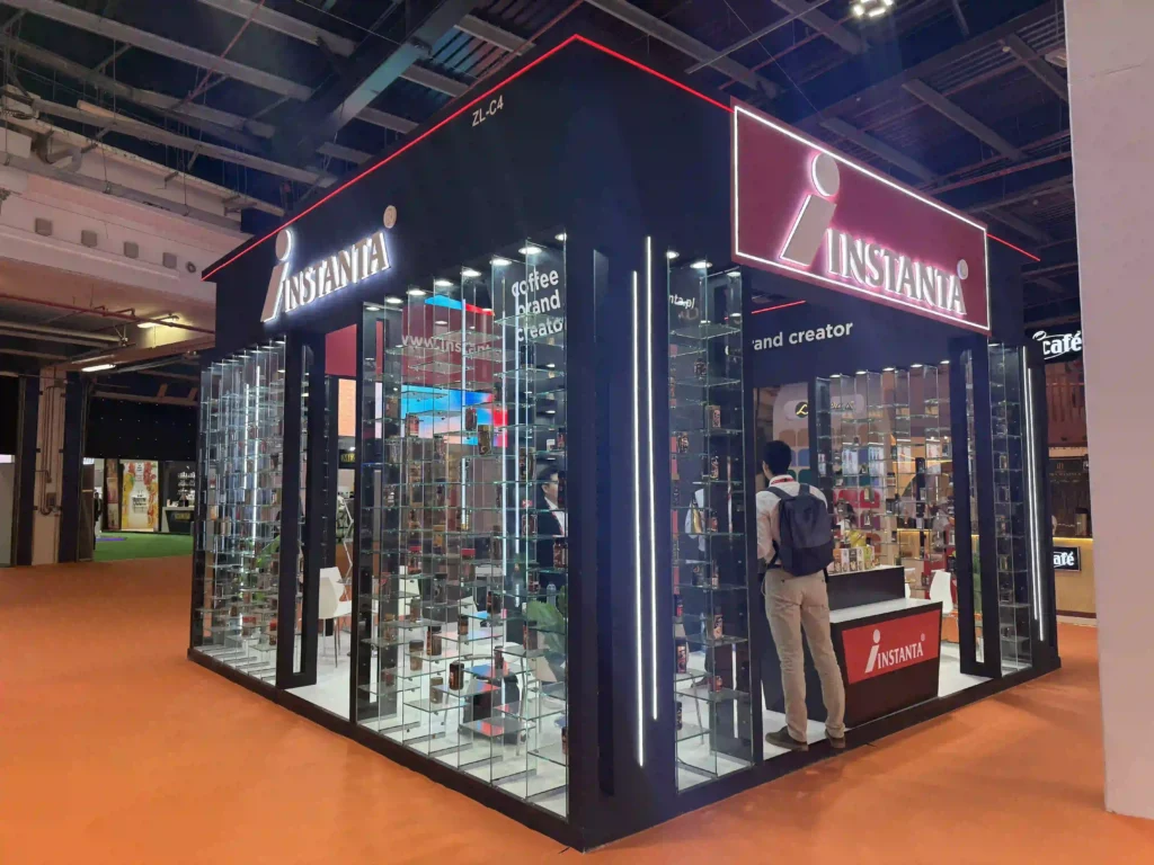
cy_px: 432
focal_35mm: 24
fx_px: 800
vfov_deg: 56.8
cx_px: 577
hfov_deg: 71.6
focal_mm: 6.76
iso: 100
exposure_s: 1/100
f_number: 1.78
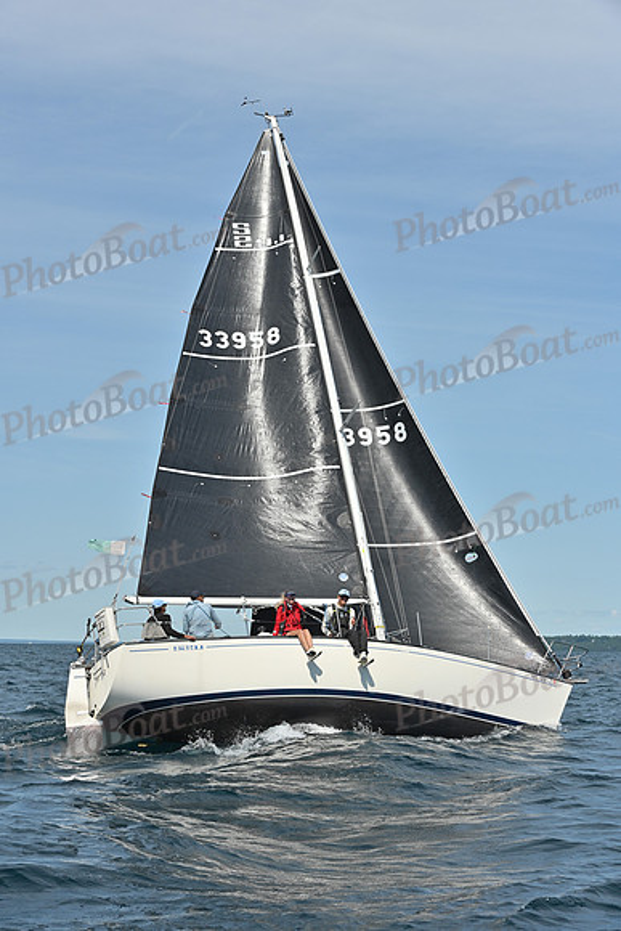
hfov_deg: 19.5
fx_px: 1810
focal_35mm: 70
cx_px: 310
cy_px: 466
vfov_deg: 28.8
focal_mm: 70
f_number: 10
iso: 320
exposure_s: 1/1250
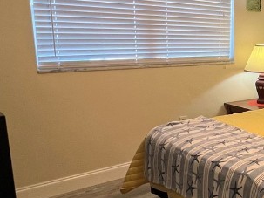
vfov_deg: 32.9
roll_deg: -2.0
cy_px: 97
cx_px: 335
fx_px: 335
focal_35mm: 44
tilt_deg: -10.2
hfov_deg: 33.0
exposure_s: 1/120
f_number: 1.8
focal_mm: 1.57
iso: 250
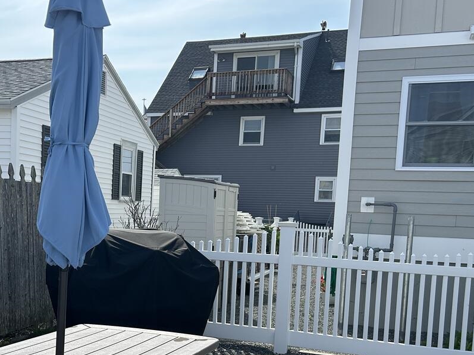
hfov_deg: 39.4
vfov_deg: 30.3
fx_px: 643
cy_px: 269
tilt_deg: -3.7
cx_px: 119
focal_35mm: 47
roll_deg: -1.5
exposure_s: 1/4444
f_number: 1.5
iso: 50
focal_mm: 5.7
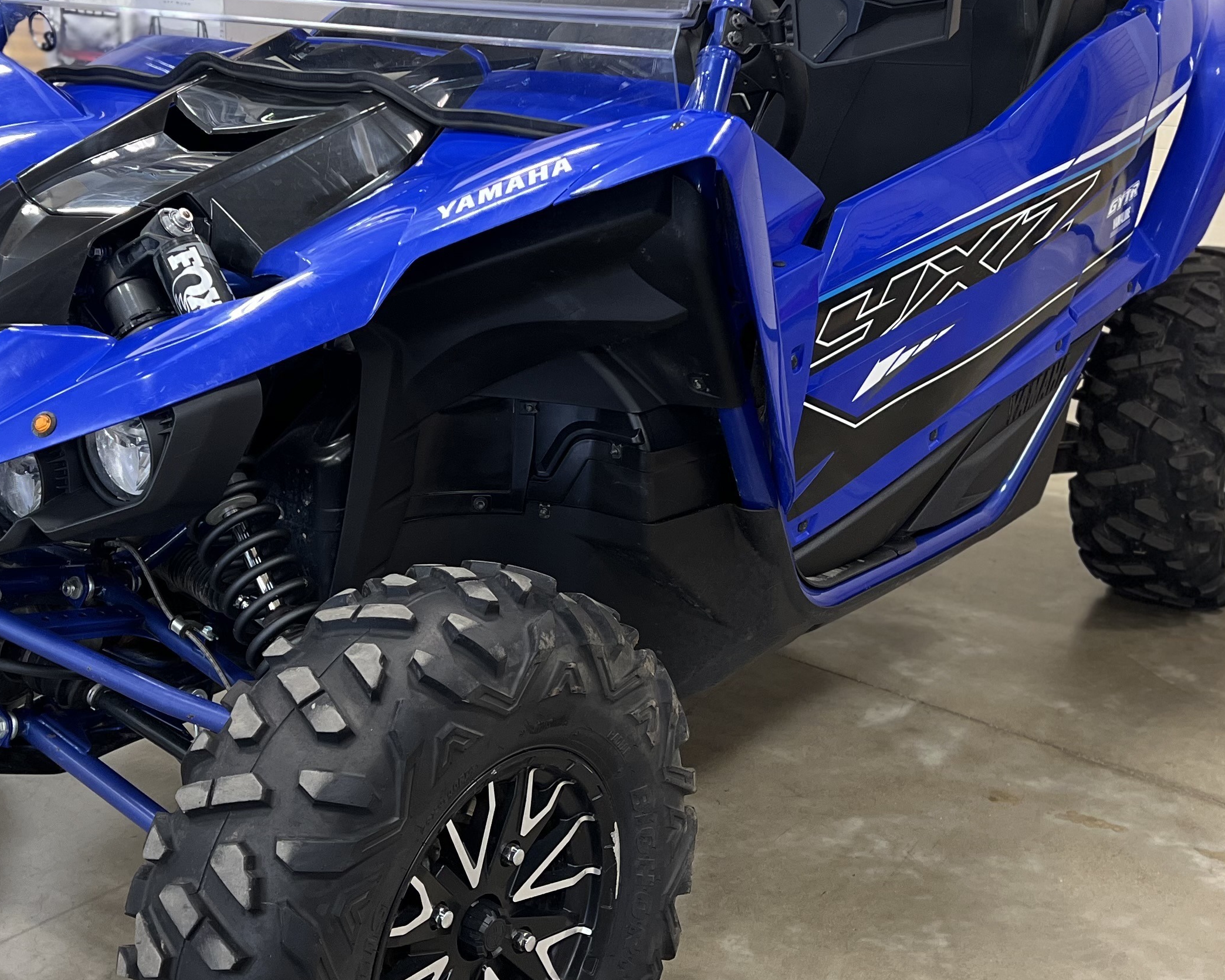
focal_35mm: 49
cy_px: 449
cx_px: 482
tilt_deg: -17.4
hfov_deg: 37.9
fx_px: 1777
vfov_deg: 30.8
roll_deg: -0.3
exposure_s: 1/60
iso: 200
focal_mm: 5.7
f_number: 1.5
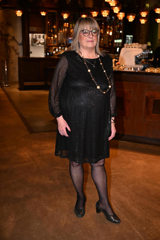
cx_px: 80
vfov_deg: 47.4
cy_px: 120
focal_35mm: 41
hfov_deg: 32.6
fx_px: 273
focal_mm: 41
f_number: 3.5
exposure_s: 1/80
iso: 2000
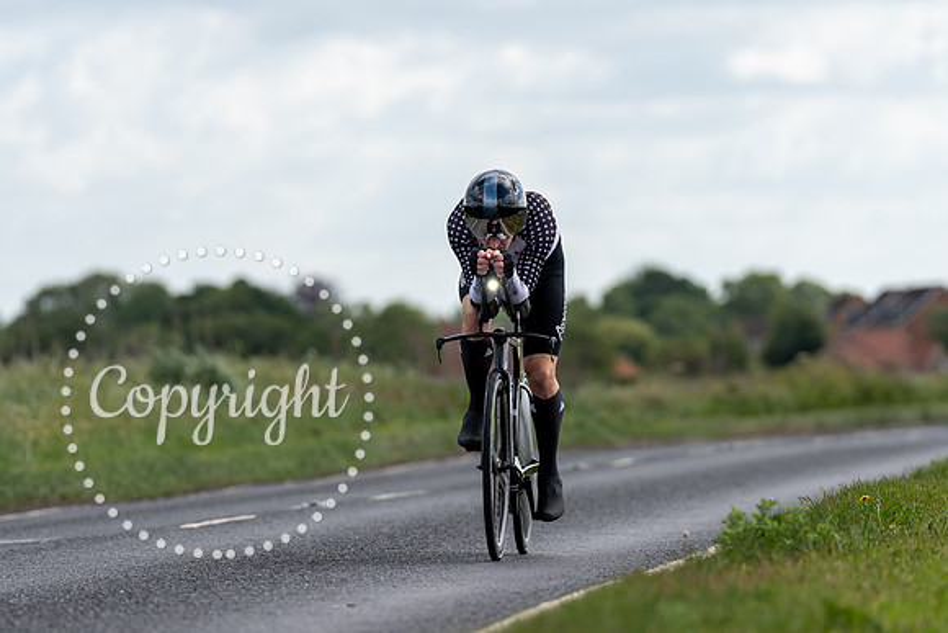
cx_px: 475
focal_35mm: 302
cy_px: 329
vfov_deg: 4.5
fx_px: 7961
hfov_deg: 6.8
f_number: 3.5
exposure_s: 1/1000
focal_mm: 200
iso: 100
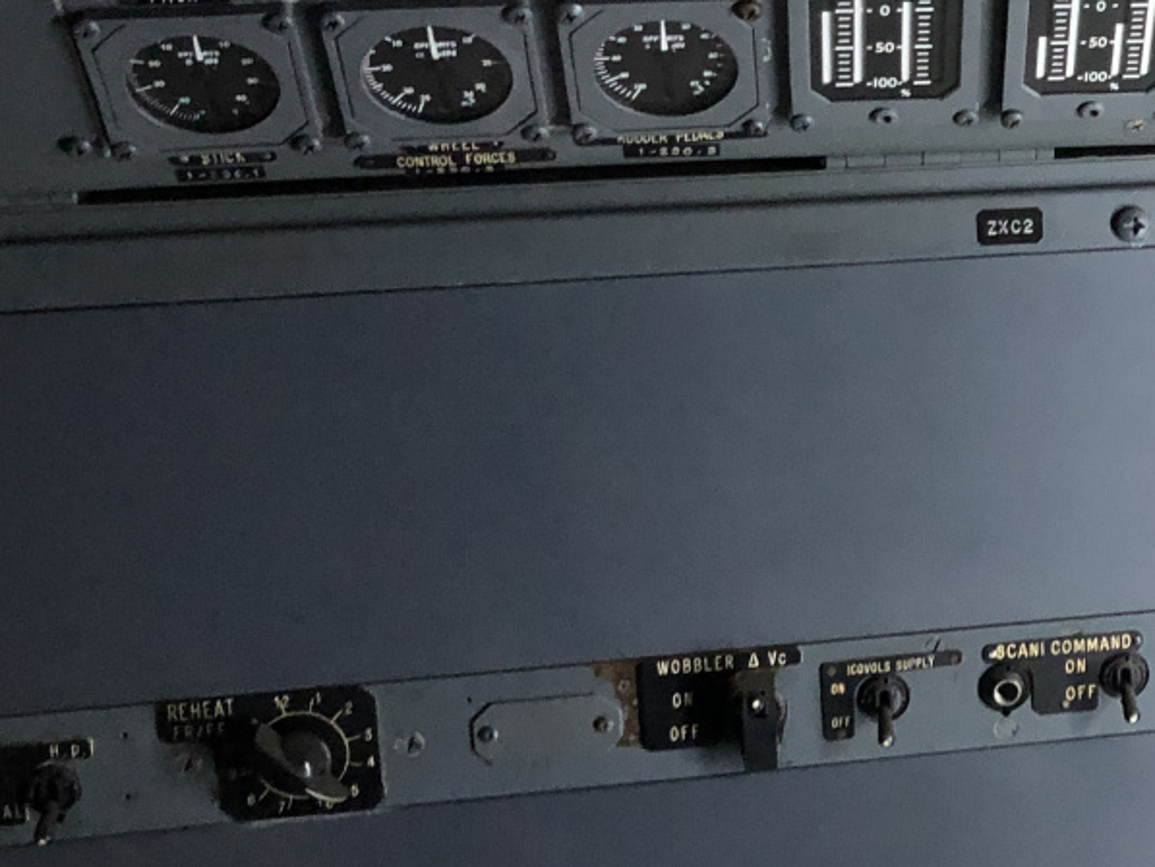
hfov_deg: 24.1
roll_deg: +0.9
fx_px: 2503
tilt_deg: -13.0
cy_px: 238
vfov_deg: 19.5
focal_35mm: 75
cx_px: 1316
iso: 100
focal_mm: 3.99
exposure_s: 1/13
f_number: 1.8
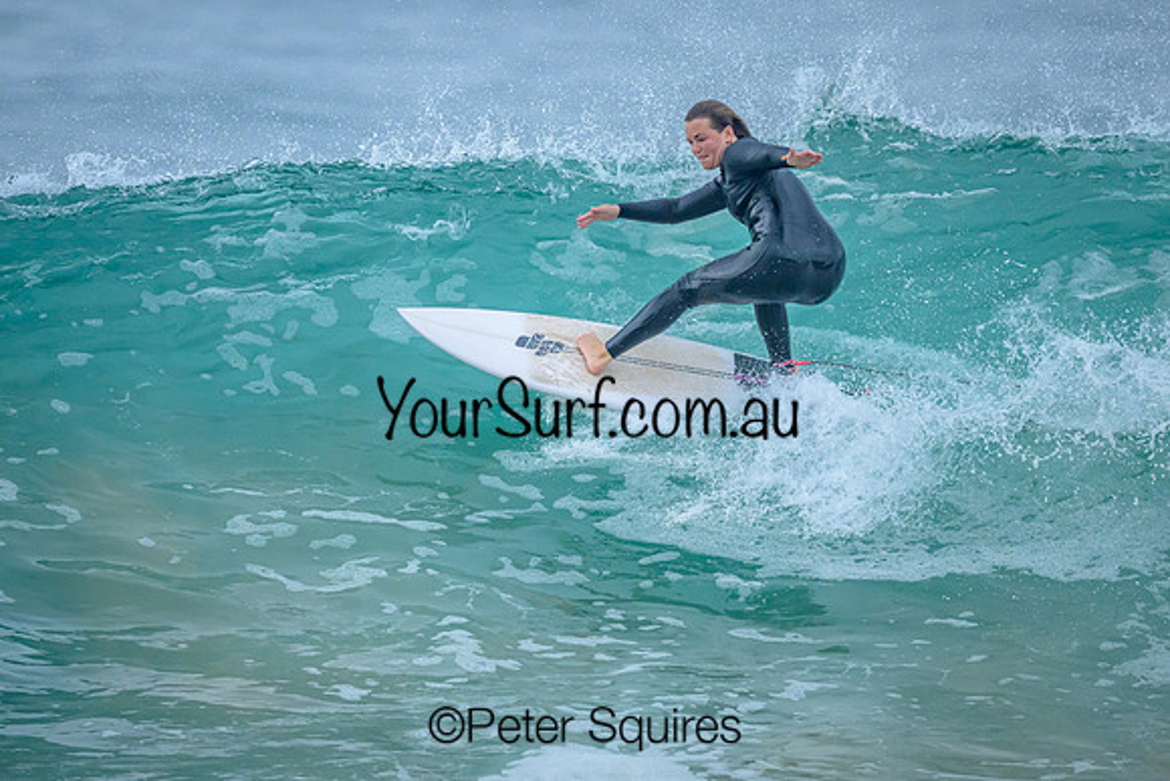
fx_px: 30790
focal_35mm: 947
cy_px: 385
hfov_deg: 2.2
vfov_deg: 1.5
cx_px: 620
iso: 2800
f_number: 6.3
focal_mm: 800
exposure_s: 1/3200
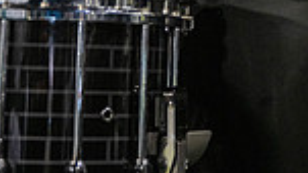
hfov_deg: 14.6
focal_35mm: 147
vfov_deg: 7.7
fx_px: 1201
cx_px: 165
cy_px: -222
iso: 2000
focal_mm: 47
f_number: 3.2
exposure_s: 1/500
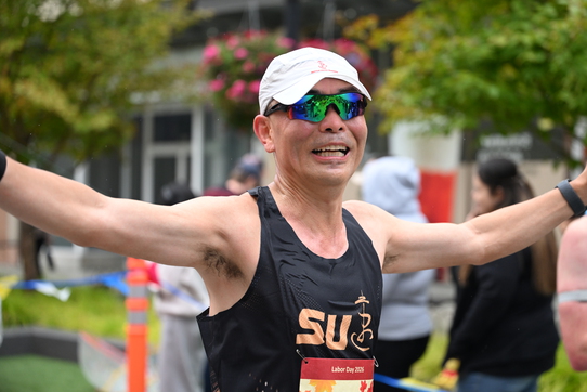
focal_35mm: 71
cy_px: 195
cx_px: 291
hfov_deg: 28.4
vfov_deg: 19.2
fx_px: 1158
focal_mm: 70
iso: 1250
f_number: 2.8
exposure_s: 1/2000
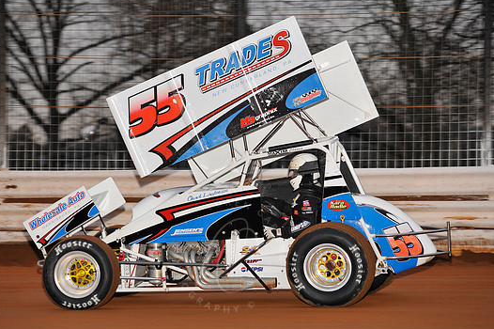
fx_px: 2345
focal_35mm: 171
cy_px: 169
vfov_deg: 8.0
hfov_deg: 12.0
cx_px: 228
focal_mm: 155
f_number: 5.6
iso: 500
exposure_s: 1/250
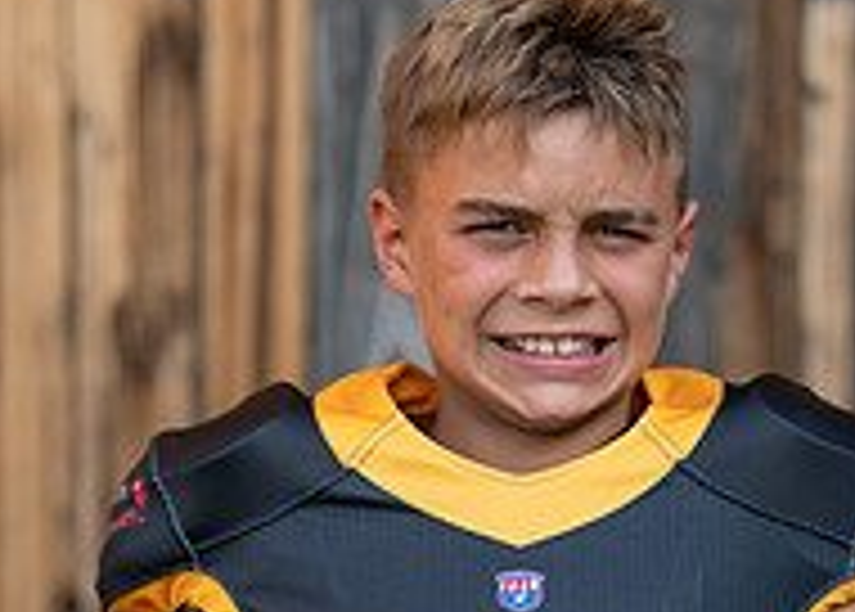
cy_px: 629
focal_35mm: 177
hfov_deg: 11.3
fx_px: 4301
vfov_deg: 8.1
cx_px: 539
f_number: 1.2
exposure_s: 1/2000
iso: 100
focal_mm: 50
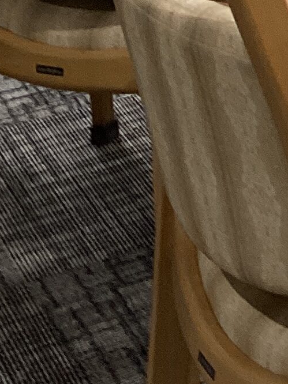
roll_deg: -2.6
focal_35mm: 152
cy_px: -324
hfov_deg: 9.0
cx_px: 618
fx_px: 1687
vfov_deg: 11.9
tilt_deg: -10.8
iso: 125
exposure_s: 1/50
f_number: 2.4
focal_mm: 3.3
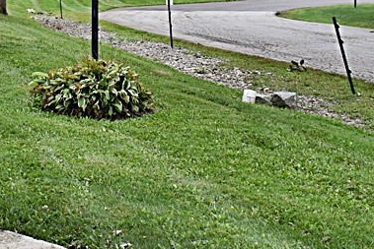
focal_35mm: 81
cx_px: 120
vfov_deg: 16.4
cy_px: -13
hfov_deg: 24.9
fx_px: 842
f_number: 5.6
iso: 250
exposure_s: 1/250
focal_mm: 20
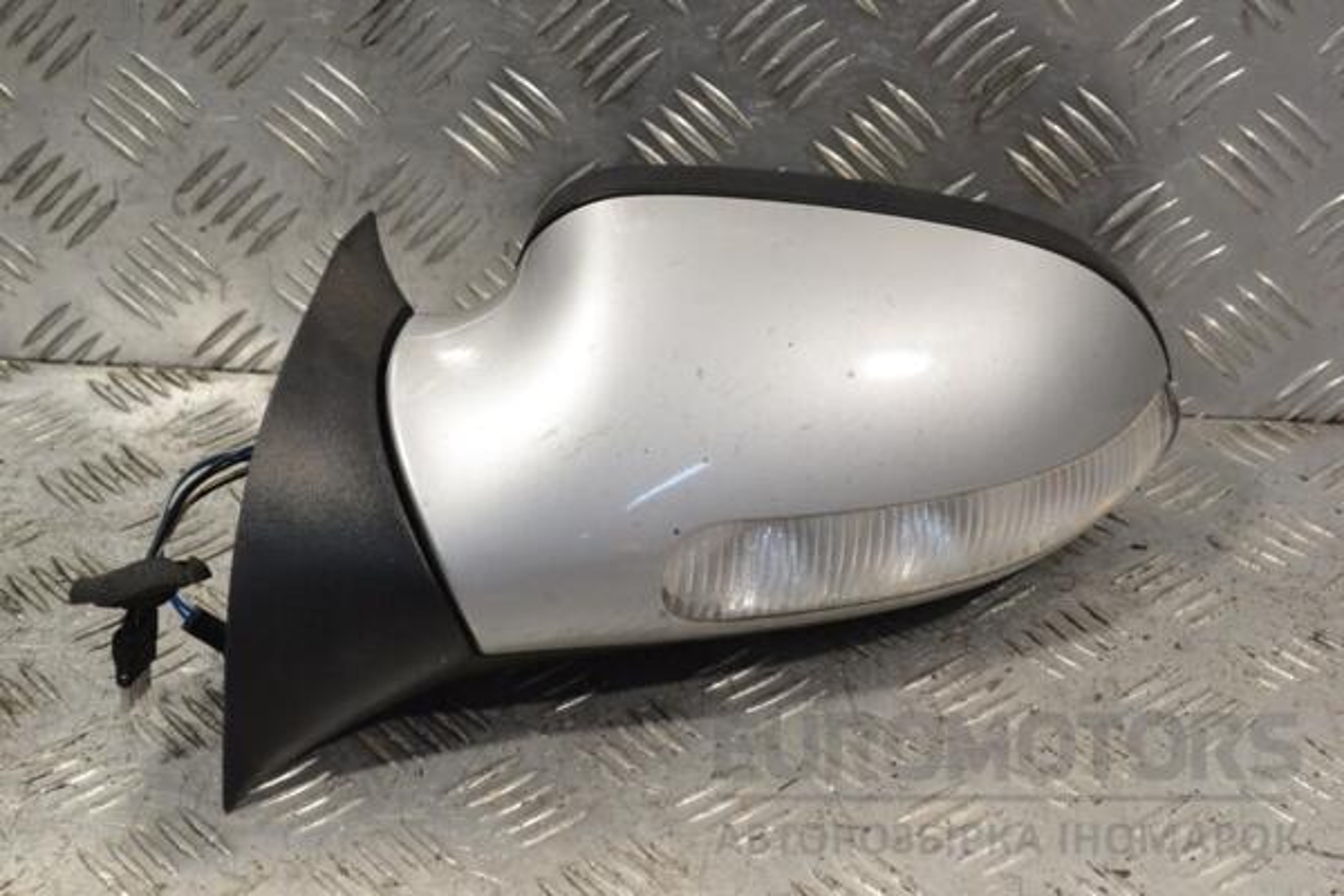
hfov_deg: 26.0
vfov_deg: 17.5
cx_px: 672
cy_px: 448
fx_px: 2912
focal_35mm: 78
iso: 3200
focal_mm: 52
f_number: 9
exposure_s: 1/320
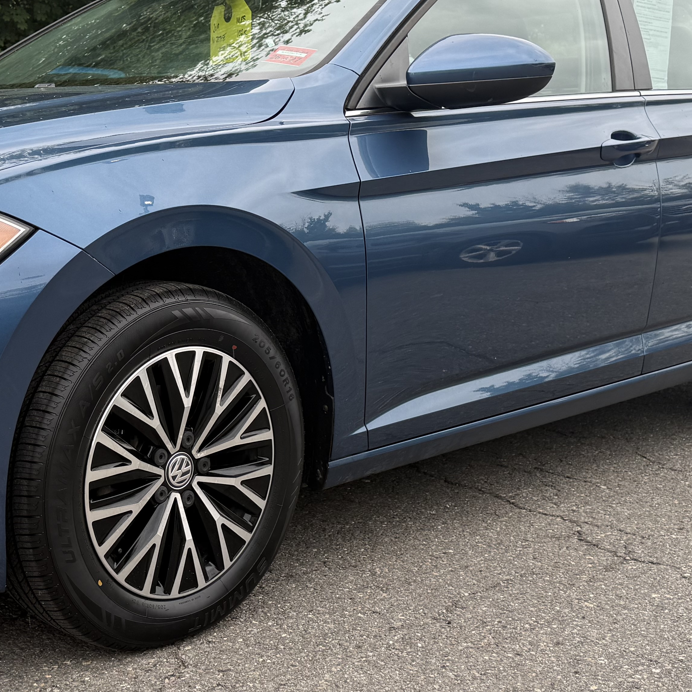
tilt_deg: -7.6
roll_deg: +1.8
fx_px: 1199
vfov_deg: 32.2
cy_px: 338
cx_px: 200
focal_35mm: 53
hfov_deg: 31.8
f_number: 1.78
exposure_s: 1/338
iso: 80
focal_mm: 6.76
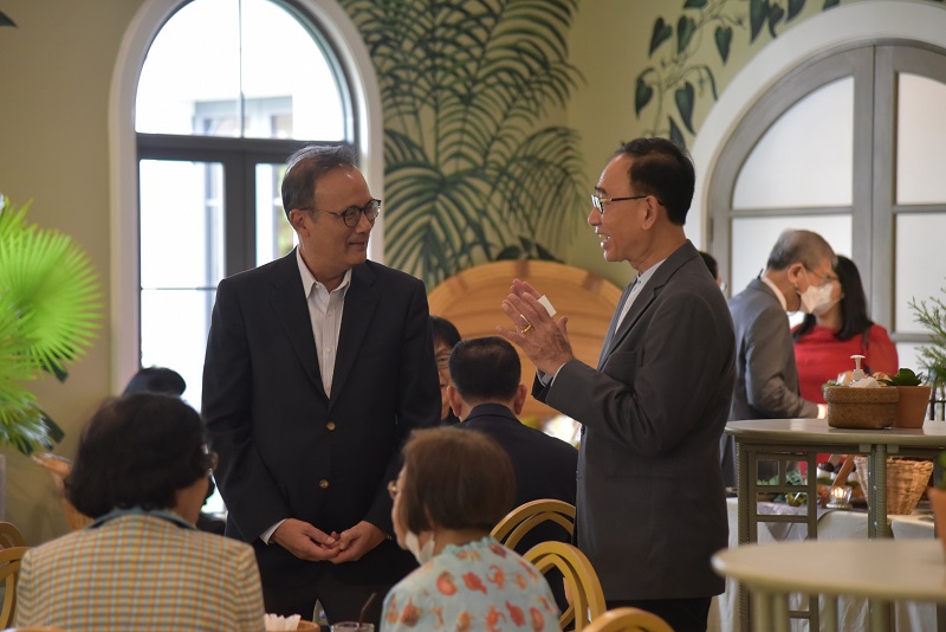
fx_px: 3154
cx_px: 473
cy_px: 316
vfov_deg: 11.4
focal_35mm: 120
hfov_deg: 17.1
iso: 3200
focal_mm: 120
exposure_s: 1/200
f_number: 4
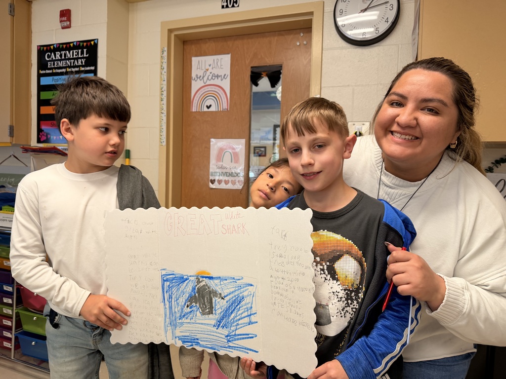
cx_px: 253
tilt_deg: -2.3
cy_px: 190
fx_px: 351
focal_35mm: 24
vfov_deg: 56.8
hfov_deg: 71.6
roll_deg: -1.5
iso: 125
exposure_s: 1/60
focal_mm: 6.76
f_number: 1.78
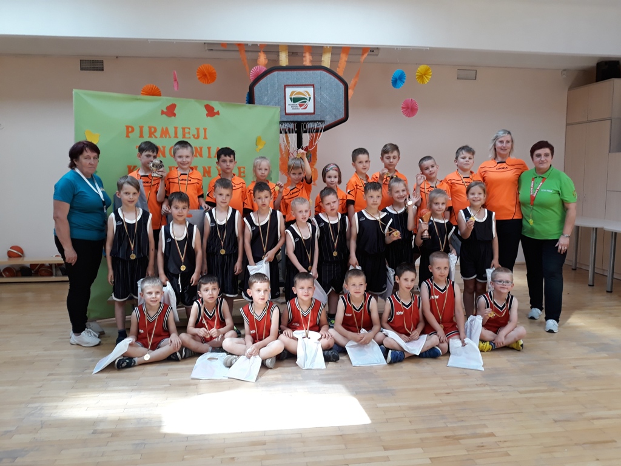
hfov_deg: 65.3
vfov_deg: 51.4
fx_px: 484
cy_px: 233
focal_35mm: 27
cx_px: 310
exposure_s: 1/100
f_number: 1.7
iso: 64
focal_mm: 3.71
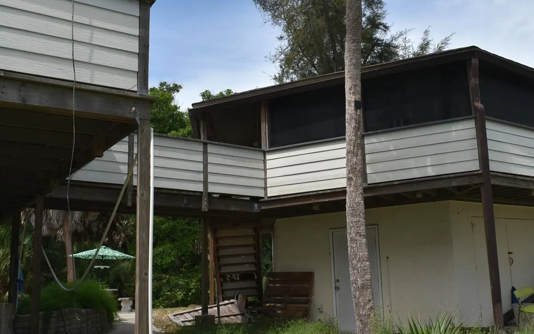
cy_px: 174
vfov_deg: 33.6
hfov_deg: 50.9
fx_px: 553
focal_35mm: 38
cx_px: 338
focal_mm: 18
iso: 100
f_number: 10
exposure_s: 1/200
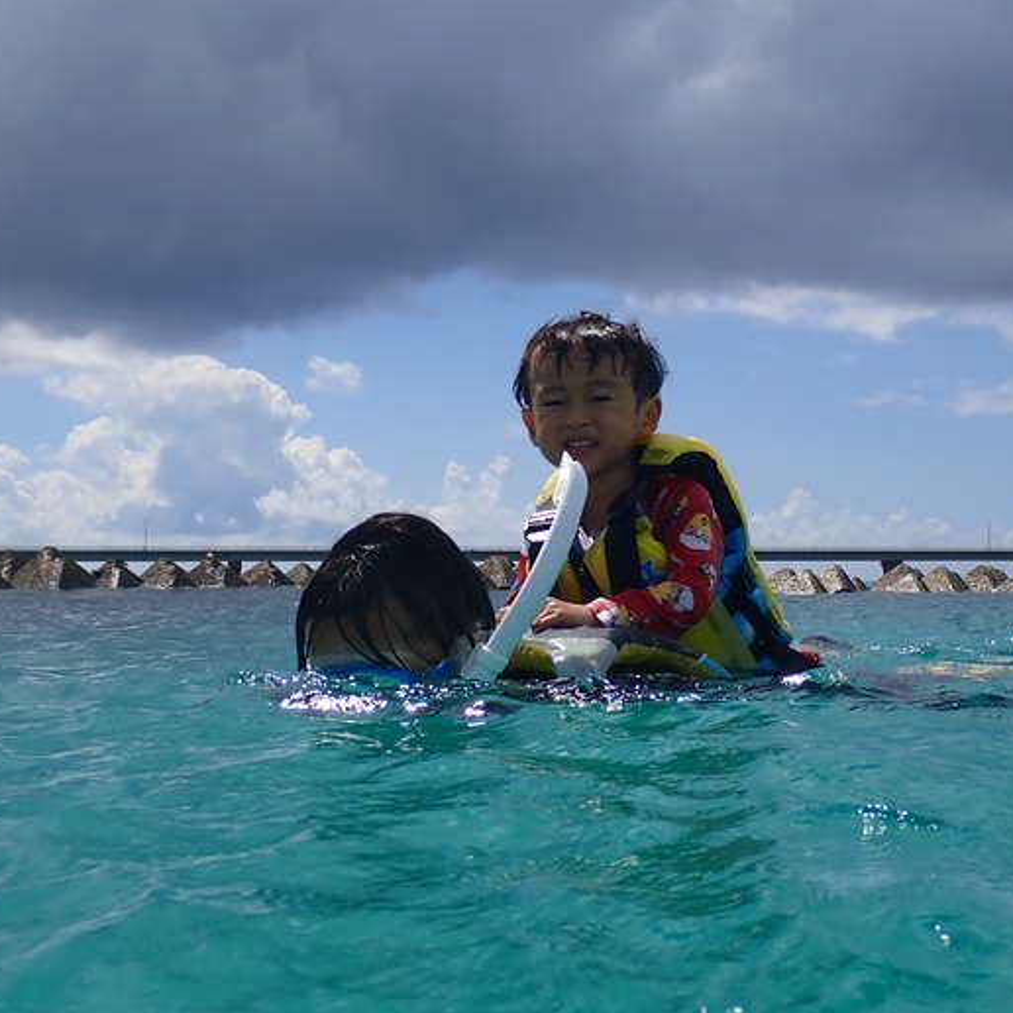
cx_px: 563
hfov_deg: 28.6
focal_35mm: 60
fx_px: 1987
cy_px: 509
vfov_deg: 28.6
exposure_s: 1/160
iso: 100
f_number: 13
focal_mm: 9.01
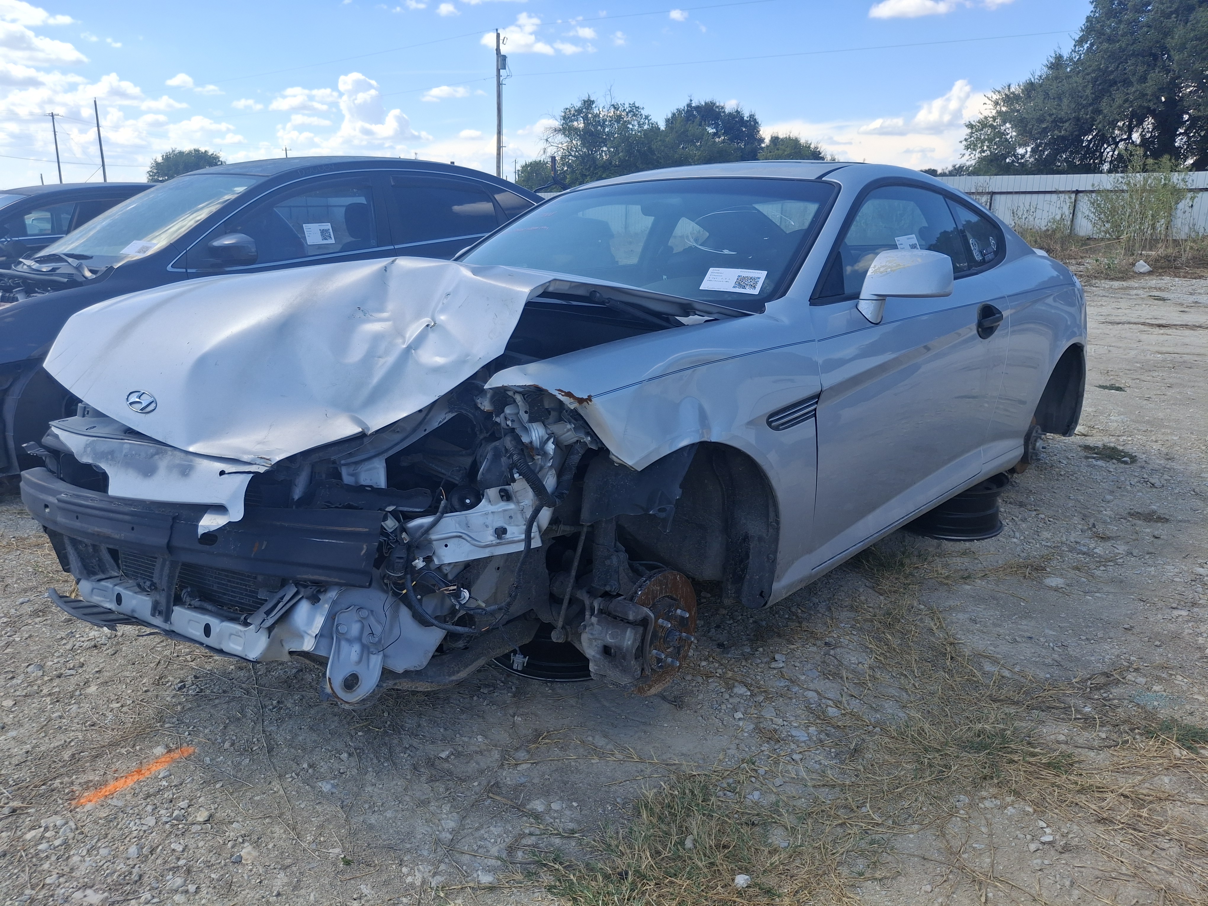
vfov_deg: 54.9
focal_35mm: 25
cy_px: 453
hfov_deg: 69.4
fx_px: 872
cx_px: 604
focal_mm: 4.69
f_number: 1.8
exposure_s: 1/1605
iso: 32
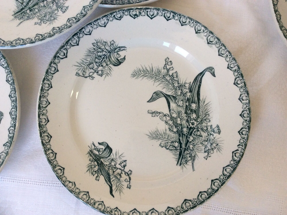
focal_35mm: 32
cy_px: 108
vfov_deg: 44.1
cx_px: 144
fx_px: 265
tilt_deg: -85.6
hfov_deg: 56.9
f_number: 2.4
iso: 64
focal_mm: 3.3
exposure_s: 1/100
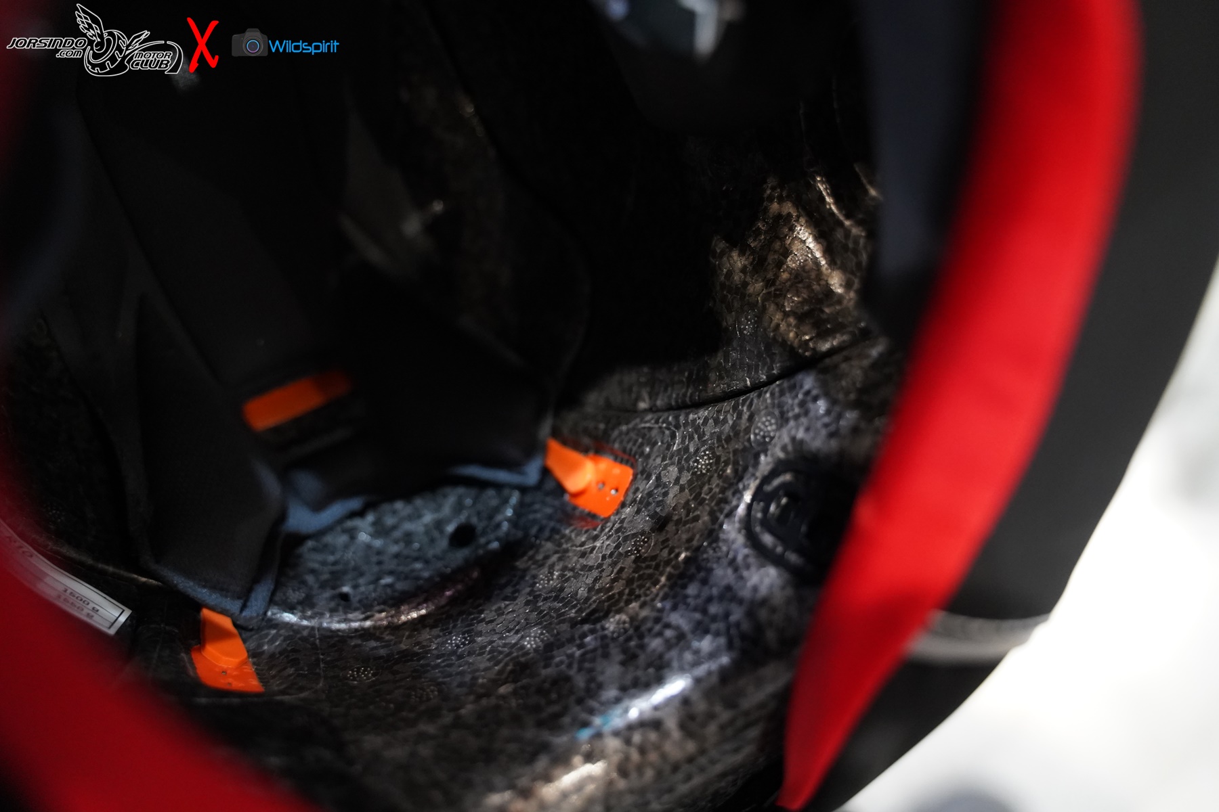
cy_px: 406
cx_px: 610
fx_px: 1050
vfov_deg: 42.3
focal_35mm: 31
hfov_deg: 60.3
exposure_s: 1/80
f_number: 2.8
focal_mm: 31
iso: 6400
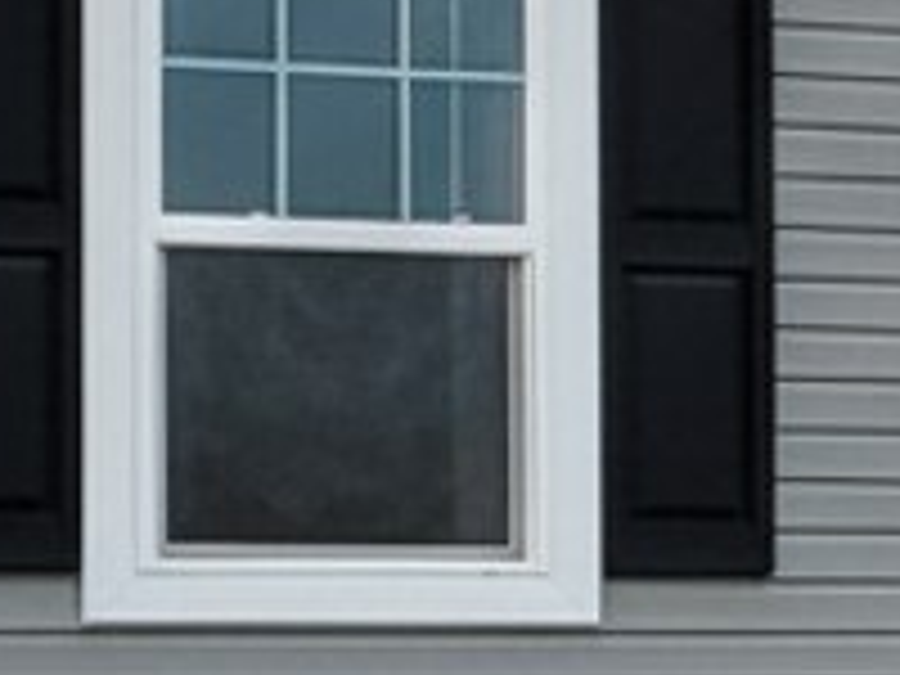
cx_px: 2205
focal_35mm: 156
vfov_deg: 9.5
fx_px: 4056
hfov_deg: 10.7
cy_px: 549
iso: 541
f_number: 1.5
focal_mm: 5.7
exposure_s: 1/167
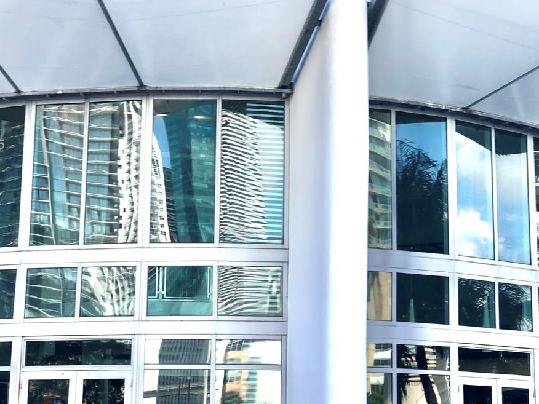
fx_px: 1479
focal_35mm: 95
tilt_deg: +13.2
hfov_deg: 20.6
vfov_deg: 15.5
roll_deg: +0.0
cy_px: 146
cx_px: 300
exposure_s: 1/123
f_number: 2.4
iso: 16
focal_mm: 6
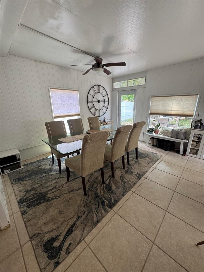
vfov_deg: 102.1
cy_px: 136
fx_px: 110
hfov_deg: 85.7
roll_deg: +1.2
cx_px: 102
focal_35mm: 14
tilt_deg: -16.7
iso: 200
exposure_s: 1/120
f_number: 2.2
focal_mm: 2.22
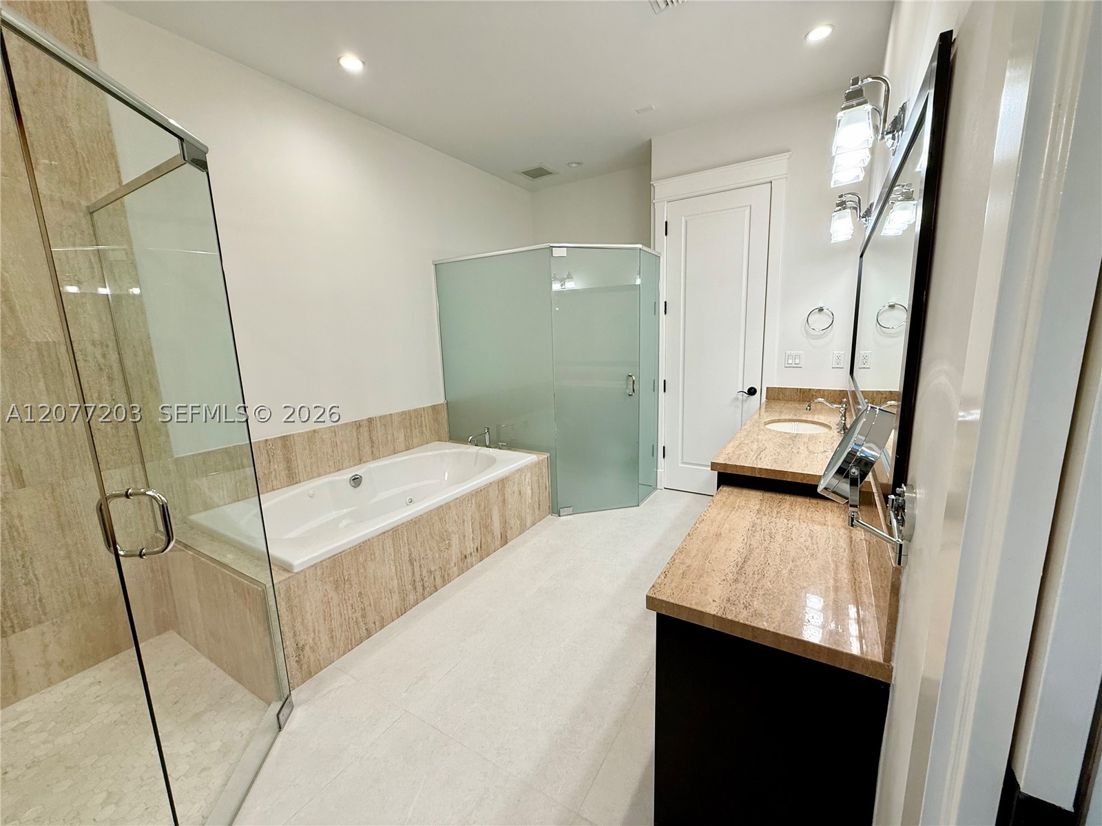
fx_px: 446
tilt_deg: -9.8
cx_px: 551
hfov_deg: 102.1
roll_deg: +1.6
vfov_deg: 85.7
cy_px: 413
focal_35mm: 14
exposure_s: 1/120
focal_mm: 2.22
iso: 125
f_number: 2.2
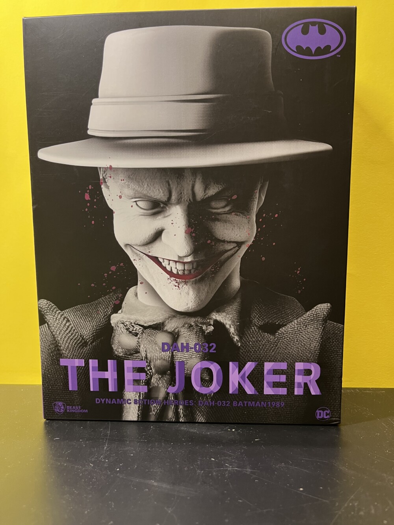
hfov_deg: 53.1
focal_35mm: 26
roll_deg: +0.5
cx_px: 197
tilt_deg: -5.3
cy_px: 262
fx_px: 395
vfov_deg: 67.3
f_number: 1.6
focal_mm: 5.1
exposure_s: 1/50
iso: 160
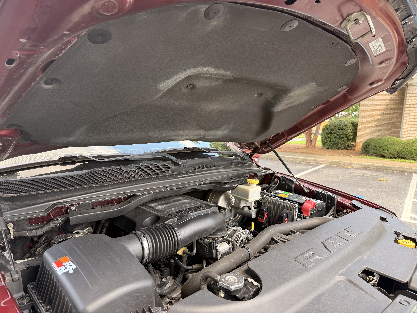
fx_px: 289
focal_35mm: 24
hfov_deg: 71.6
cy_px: 156
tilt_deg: -7.0
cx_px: 208
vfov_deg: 56.8
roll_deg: -2.1
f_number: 1.78
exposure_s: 1/158
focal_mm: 6.76
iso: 80
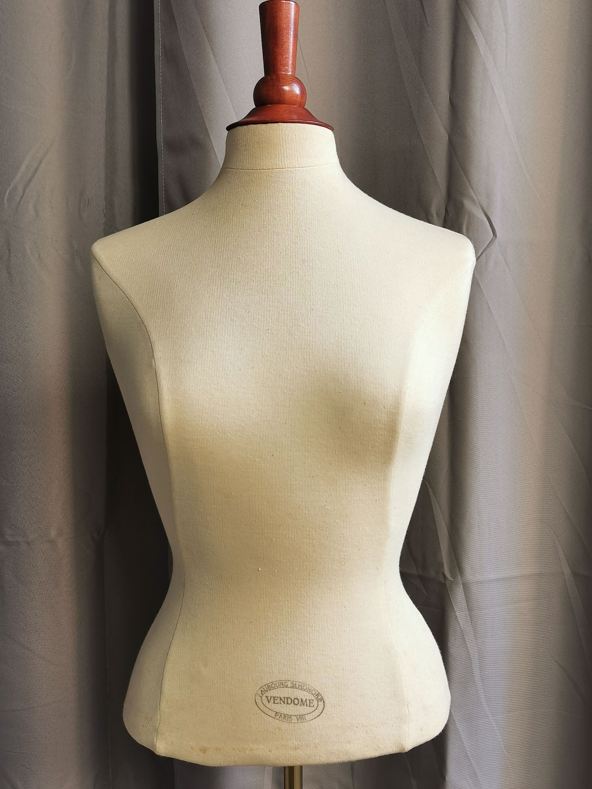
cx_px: 300
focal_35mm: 38
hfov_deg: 37.7
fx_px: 866
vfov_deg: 49.0
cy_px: 398
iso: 64
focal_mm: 5.58
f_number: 1.8
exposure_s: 1/100
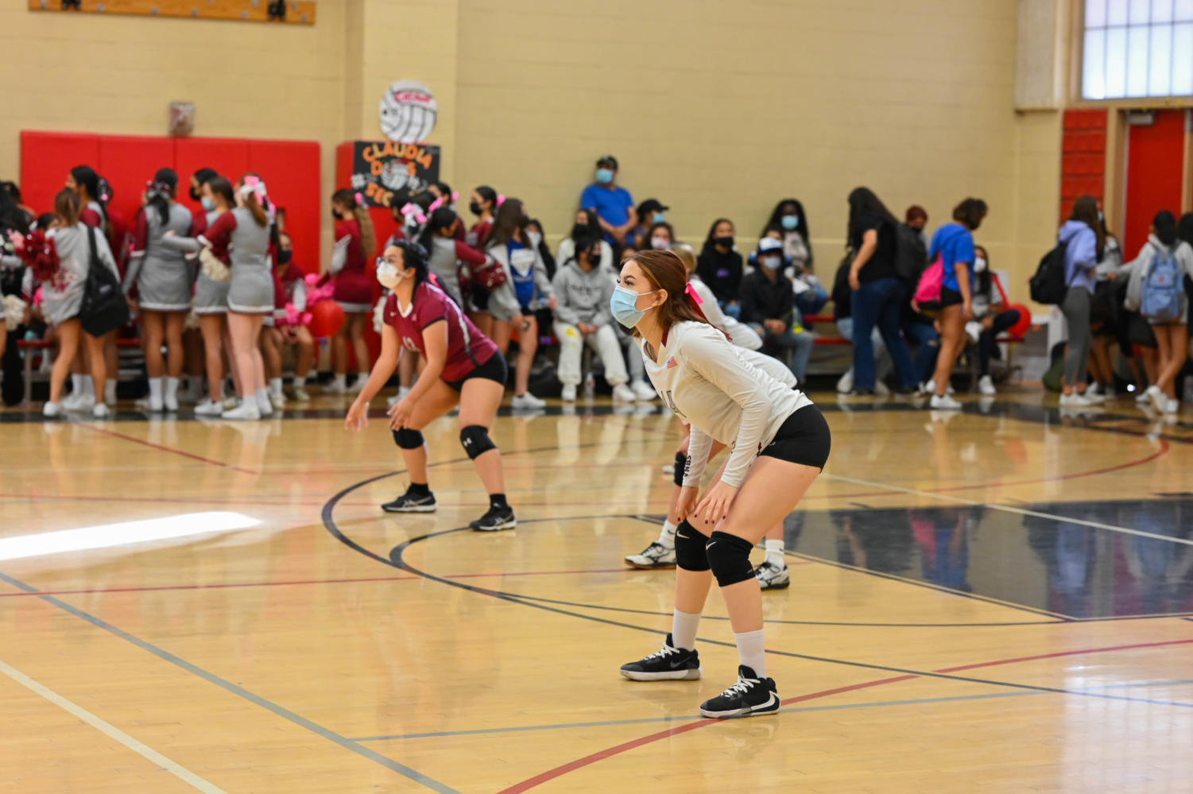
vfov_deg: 16.1
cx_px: 596
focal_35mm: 85
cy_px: 397
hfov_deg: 23.9
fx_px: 2815
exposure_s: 1/250
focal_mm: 85
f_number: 4
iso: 3200
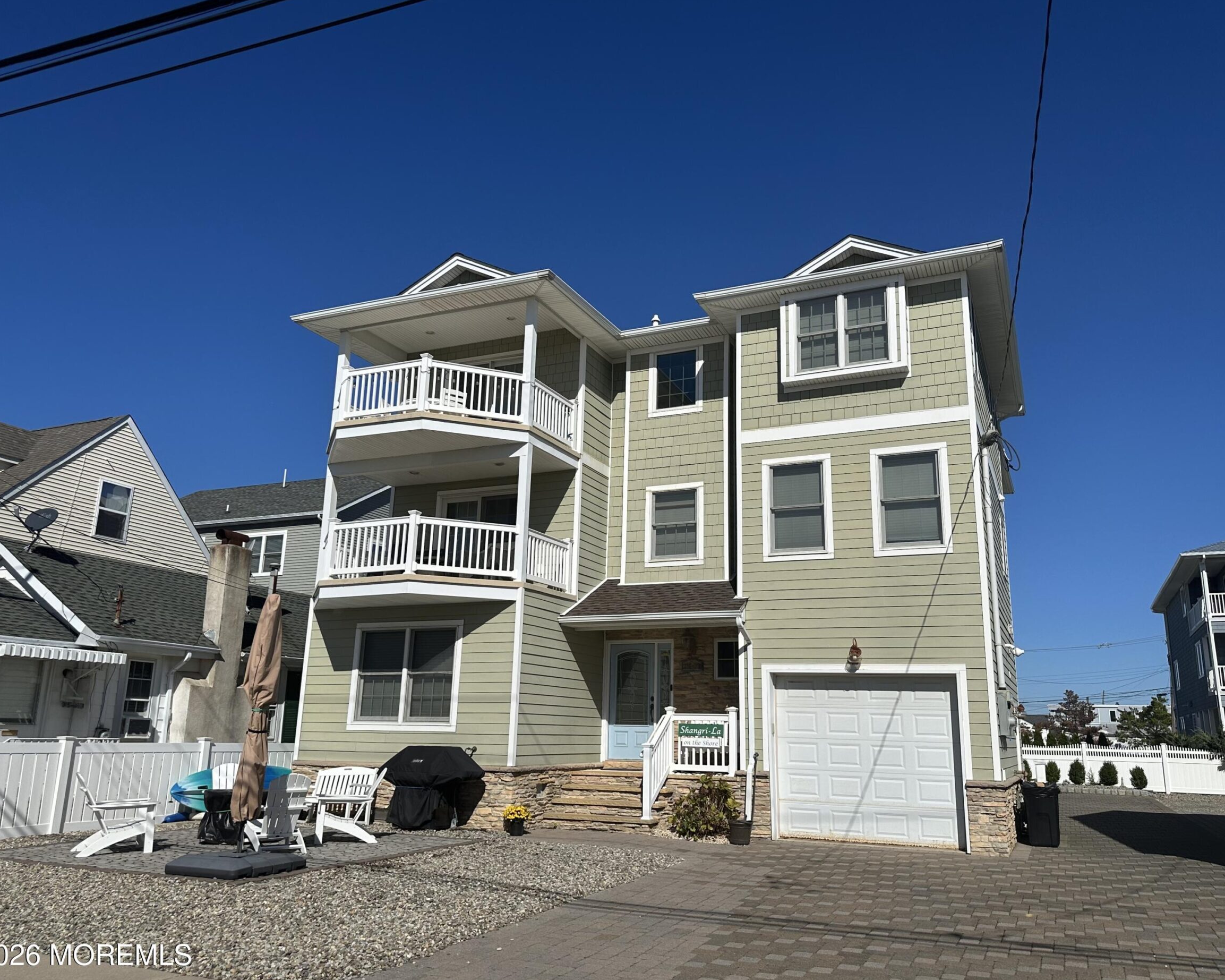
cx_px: 633
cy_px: 492
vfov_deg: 54.9
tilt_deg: +14.2
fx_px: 943
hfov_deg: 66.0
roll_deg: -0.4
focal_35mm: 26
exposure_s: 1/12048
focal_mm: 6.86
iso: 80
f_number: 1.78
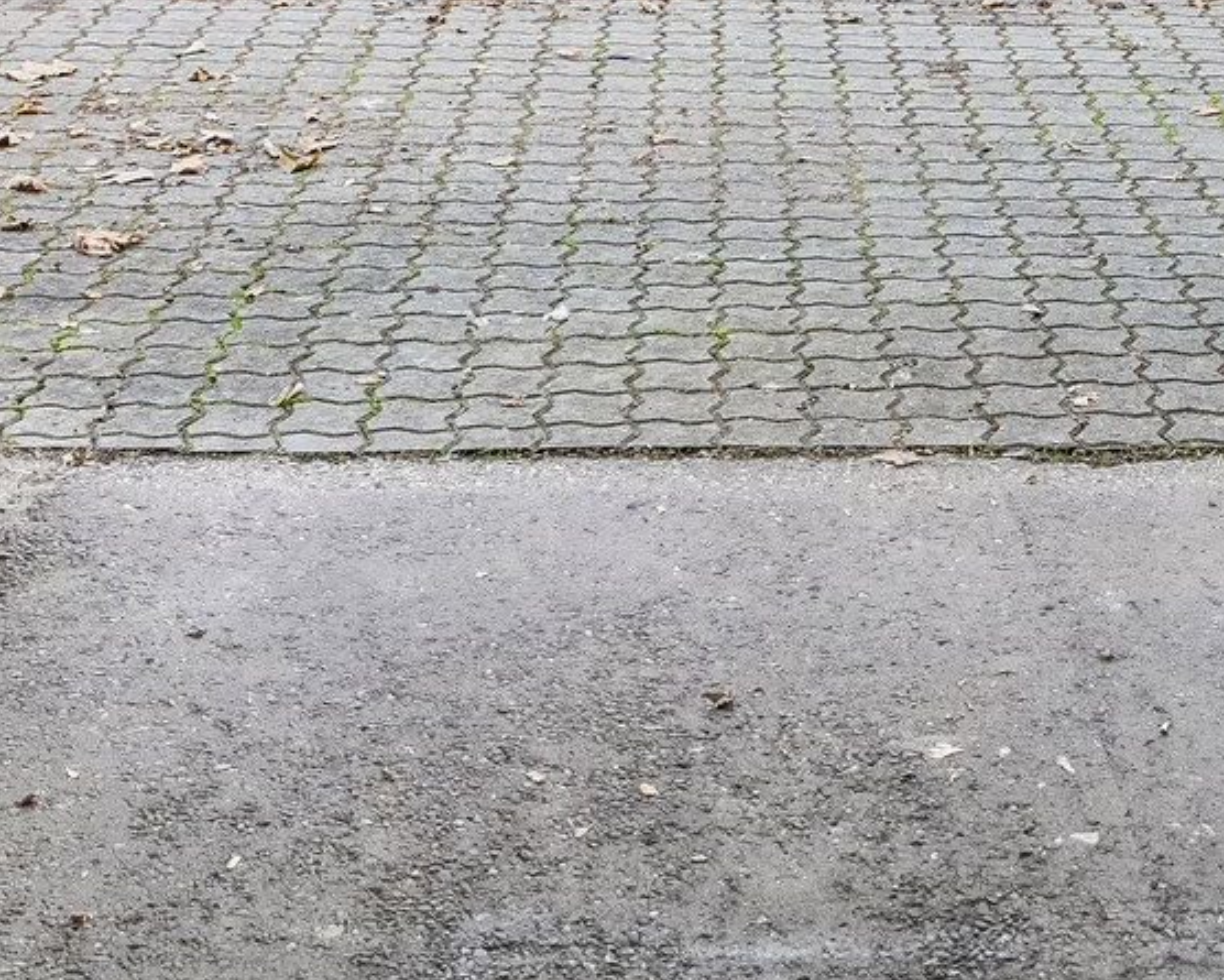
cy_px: -606
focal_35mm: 81
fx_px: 2935
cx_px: 797
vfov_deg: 16.7
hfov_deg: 23.5
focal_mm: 16
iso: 1000
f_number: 4
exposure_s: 1/320
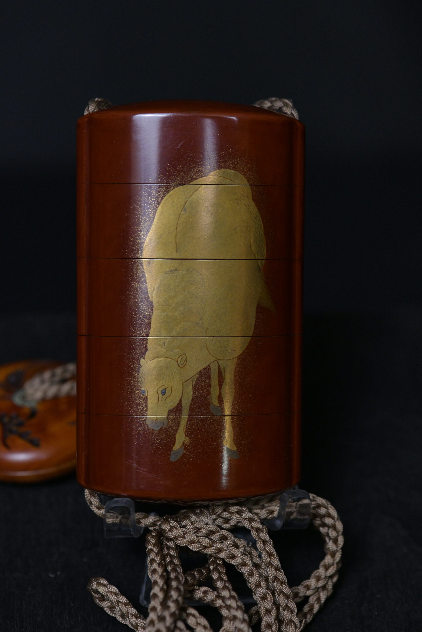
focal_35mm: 105
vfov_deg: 19.5
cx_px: 211
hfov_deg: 13.0
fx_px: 1846
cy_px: 316
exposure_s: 1/125
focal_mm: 105
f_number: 9
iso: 3600
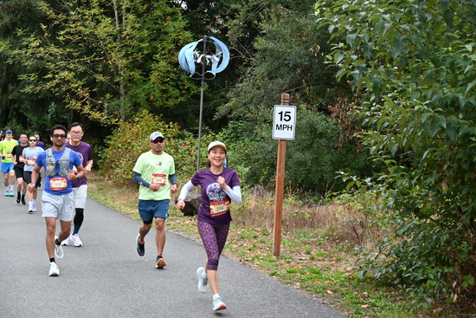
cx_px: 238
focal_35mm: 70
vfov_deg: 19.5
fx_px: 926
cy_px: 159
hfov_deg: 28.8
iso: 800
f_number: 6
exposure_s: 1/125
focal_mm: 70
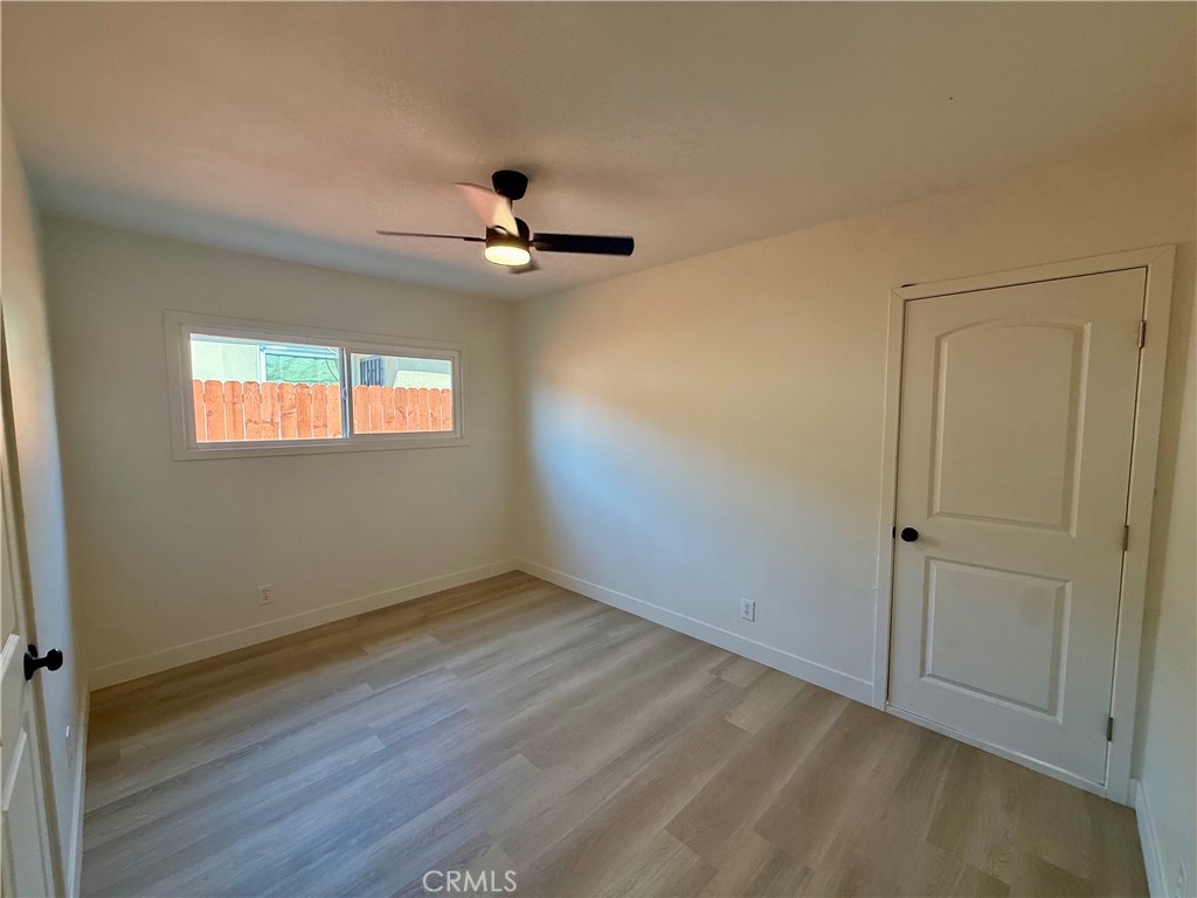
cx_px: 598
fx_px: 484
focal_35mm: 14
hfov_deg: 102.1
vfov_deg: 85.7
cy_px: 449
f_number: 2.2
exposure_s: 1/100
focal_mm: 2.22
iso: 100
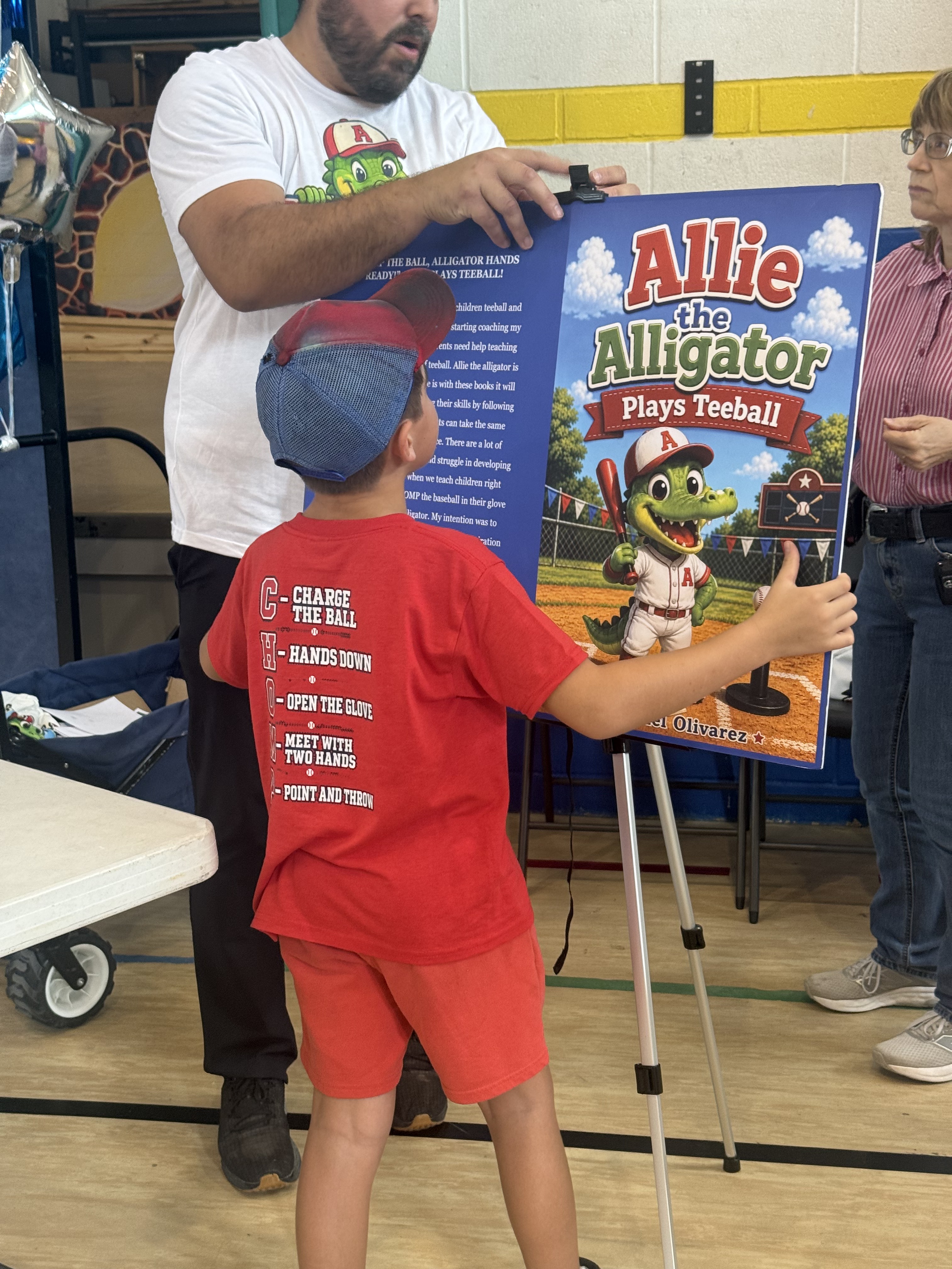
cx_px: 476
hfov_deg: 30.3
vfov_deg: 39.7
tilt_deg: -10.8
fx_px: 1760
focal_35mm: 48
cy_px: 634
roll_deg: +0.3
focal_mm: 6.76
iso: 80
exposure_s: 1/60
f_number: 1.78
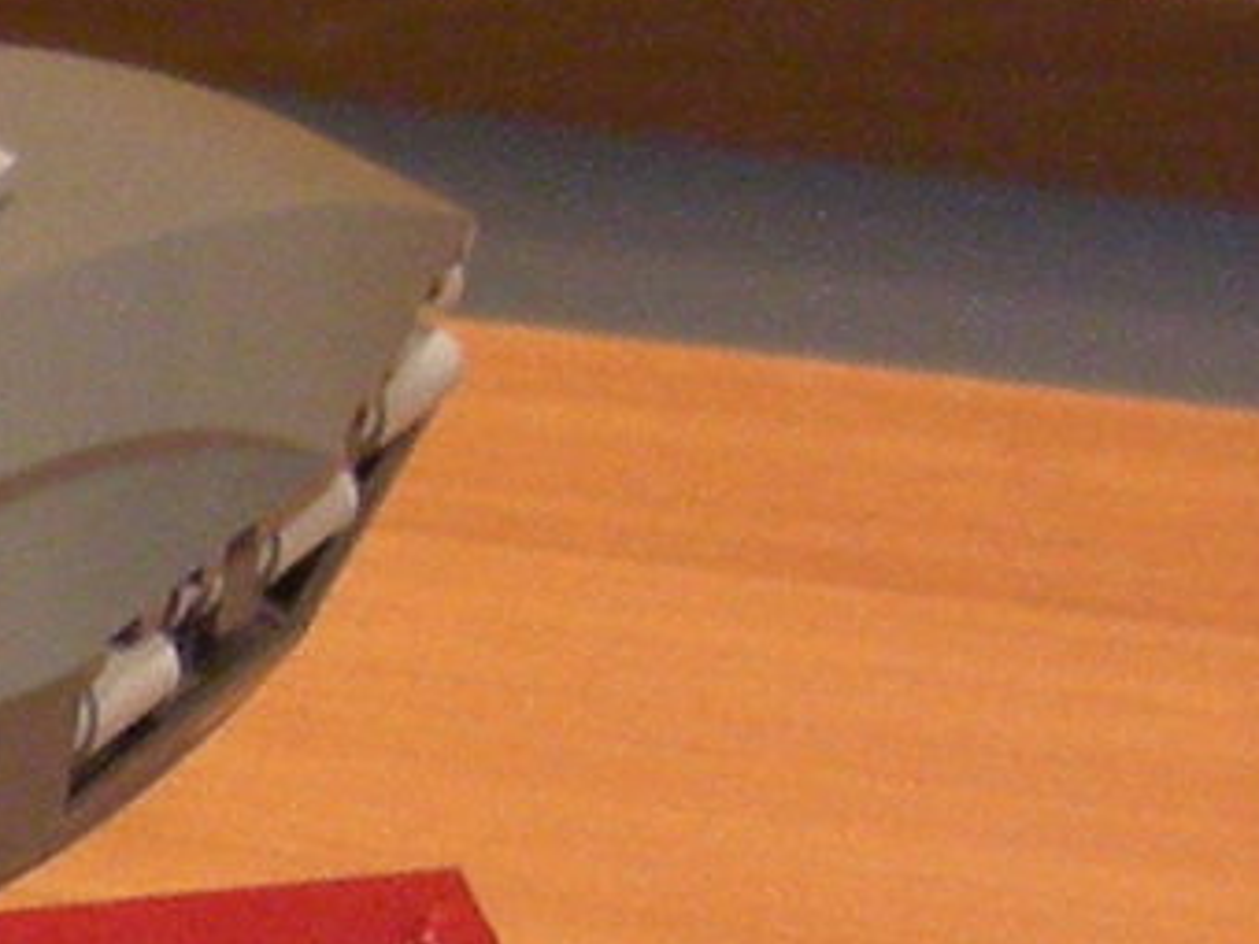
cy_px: 2299
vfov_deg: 3.9
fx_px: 13603
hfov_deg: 4.8
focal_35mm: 374
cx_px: -3525
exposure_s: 1/8
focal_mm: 7.9
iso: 167
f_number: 3.2
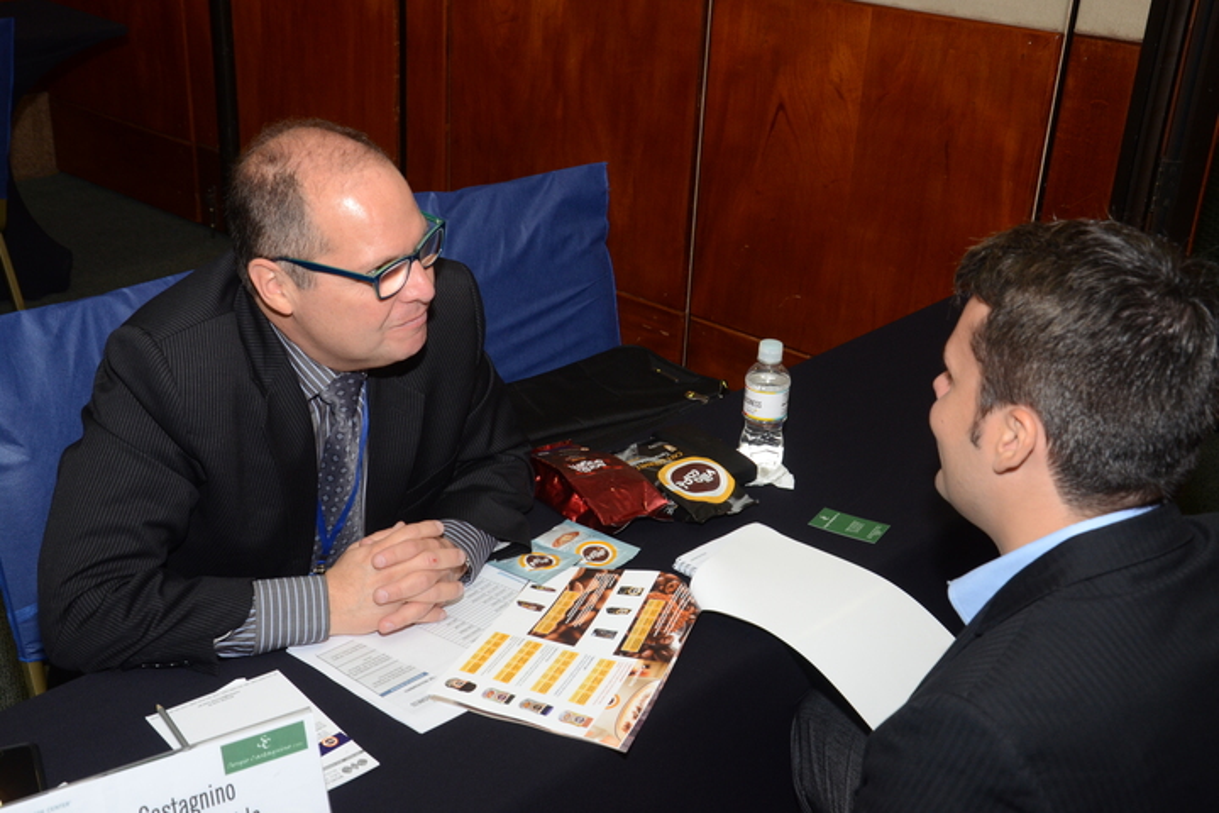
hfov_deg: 41.1
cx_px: 610
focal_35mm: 48
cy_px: 406
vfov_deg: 28.1
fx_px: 1625
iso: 800
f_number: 7.1
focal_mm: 32
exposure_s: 1/60
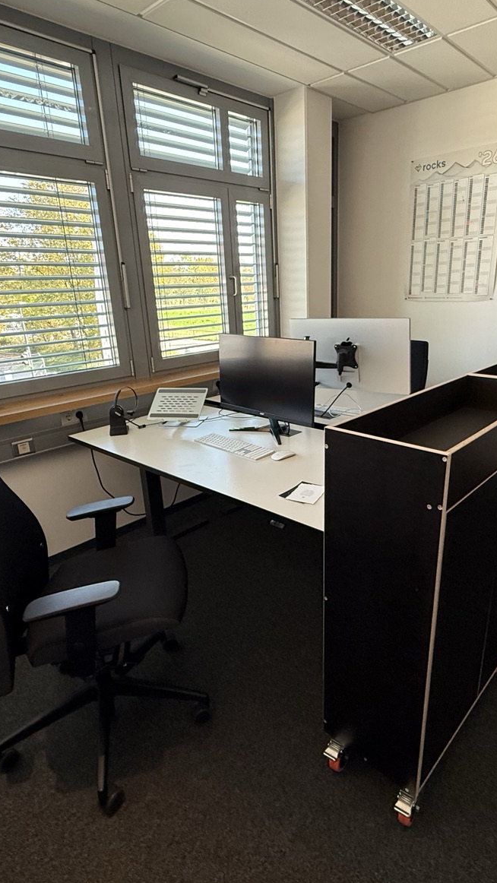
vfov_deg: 83.8
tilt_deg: -18.7
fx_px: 492
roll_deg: +1.7
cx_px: 285
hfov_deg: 53.4
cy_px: 447
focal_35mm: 21
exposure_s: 1/79
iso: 320
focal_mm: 2.22
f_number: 2.2
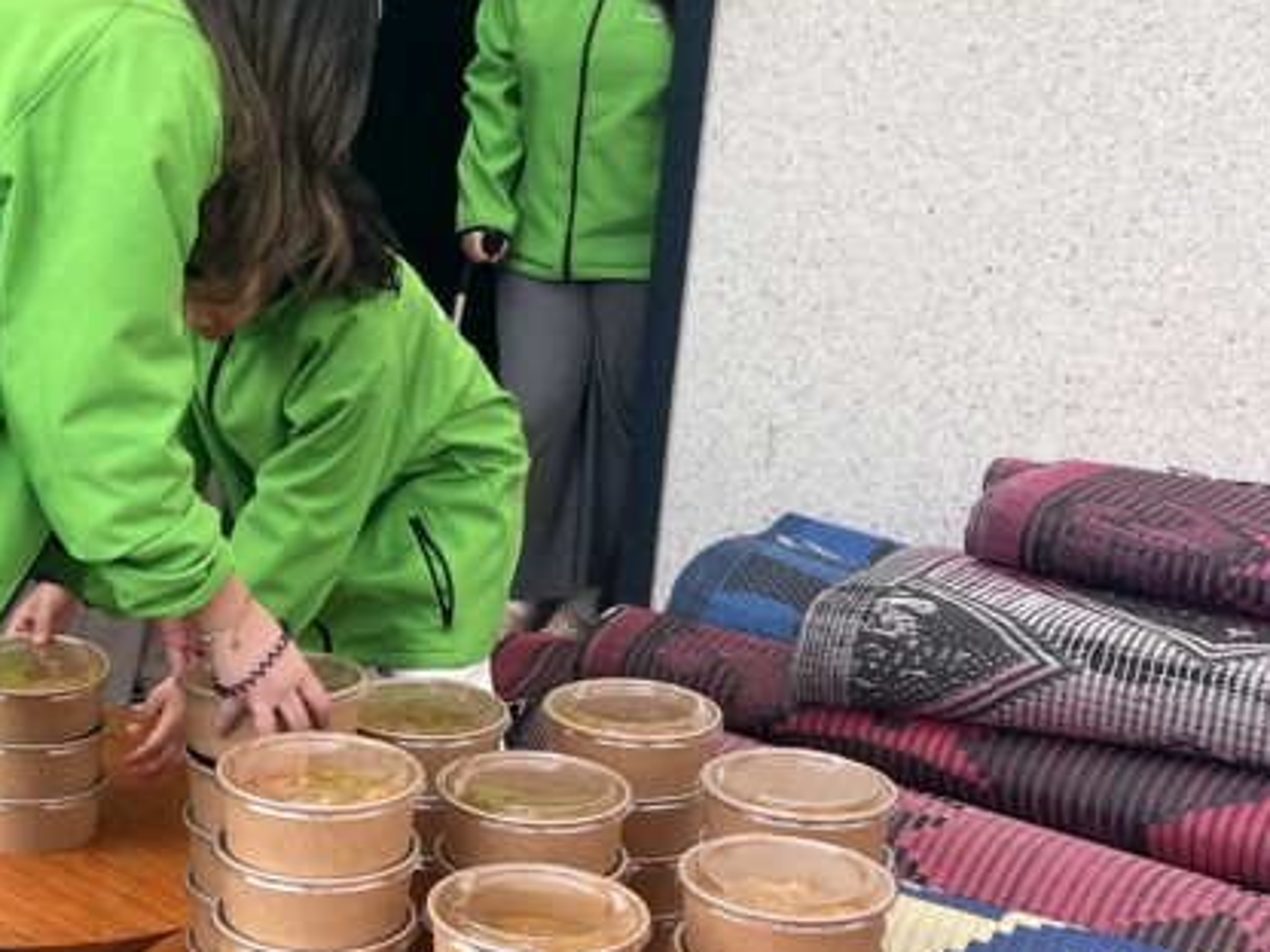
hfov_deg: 29.7
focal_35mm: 64
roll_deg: -3.3
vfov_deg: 22.9
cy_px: 555
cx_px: 284
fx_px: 2348
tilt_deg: -13.0
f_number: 1.5
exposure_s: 1/303
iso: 50
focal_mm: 5.7
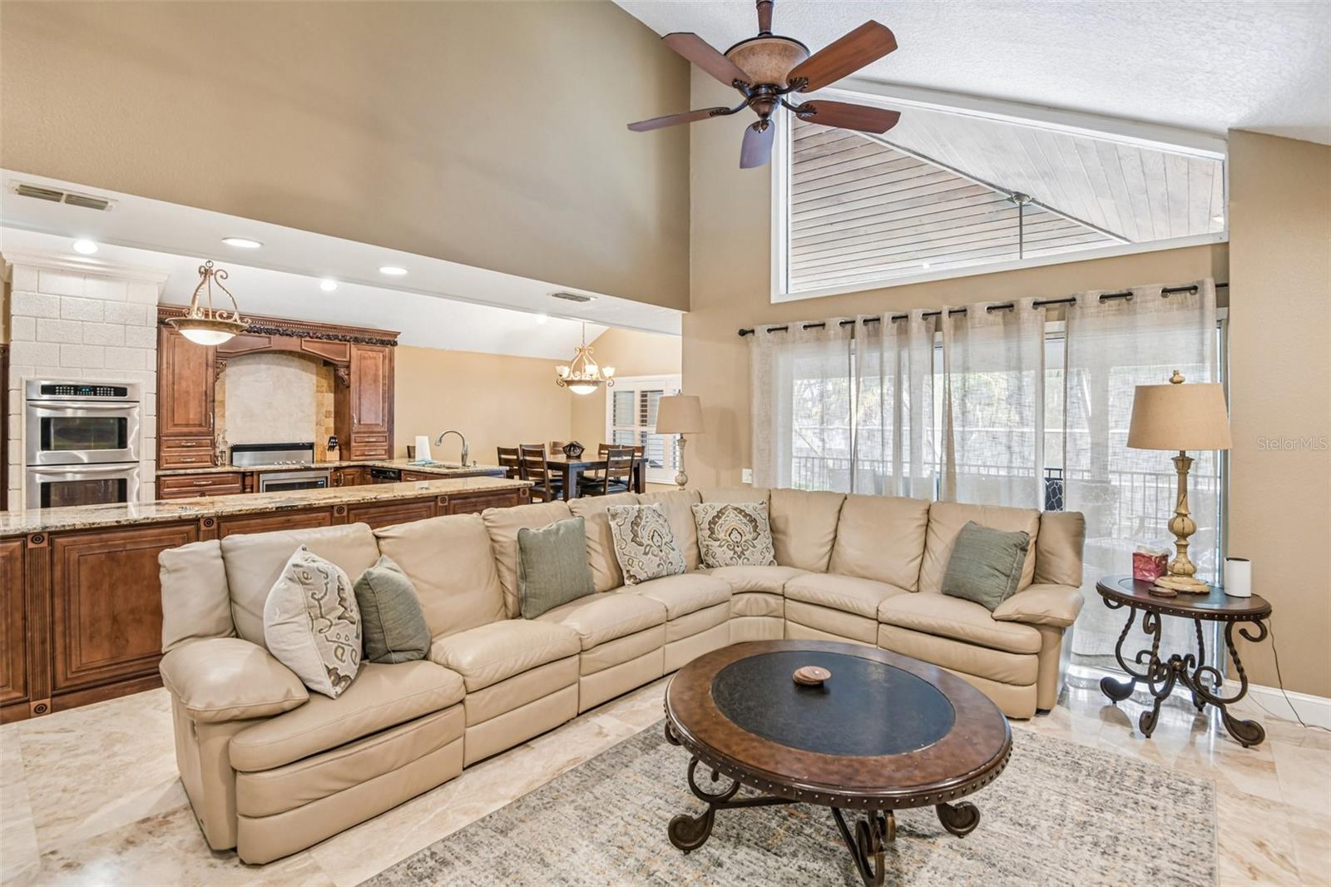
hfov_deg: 96.7
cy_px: 444
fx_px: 591
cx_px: 666
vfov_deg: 73.7
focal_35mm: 16
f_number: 8
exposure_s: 1/4
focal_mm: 16
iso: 400
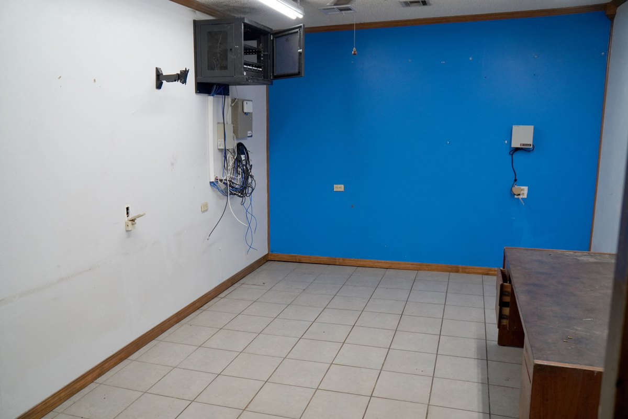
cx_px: 314
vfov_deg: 47.9
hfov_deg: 67.4
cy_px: 210
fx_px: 471
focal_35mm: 27
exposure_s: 1/160
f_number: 4
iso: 1000
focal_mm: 18
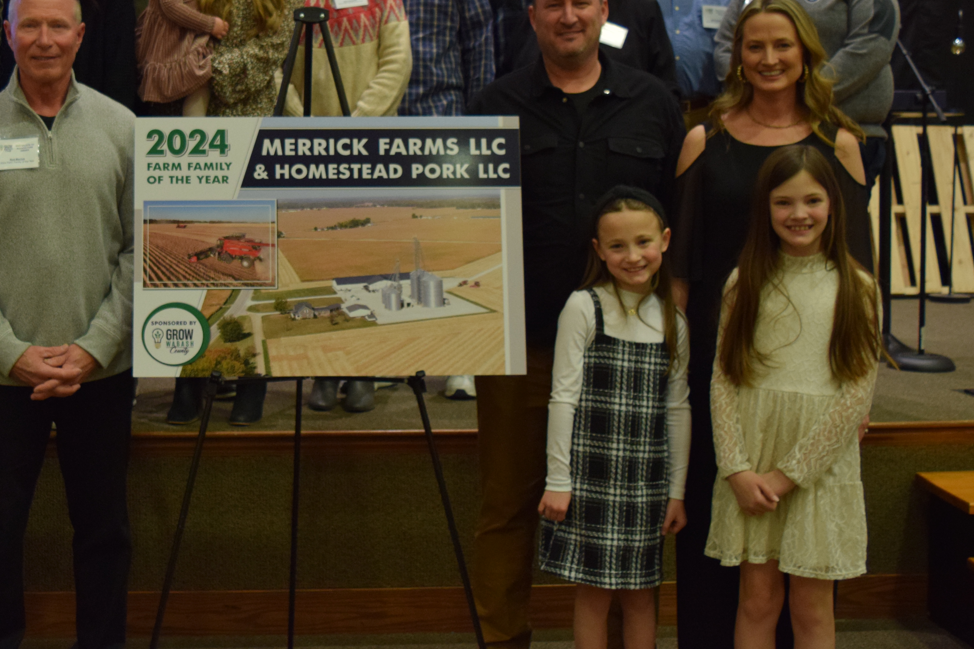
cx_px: 263
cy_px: 195
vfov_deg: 25.9
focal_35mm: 52
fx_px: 1402
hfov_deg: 37.5
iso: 1100
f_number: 3.8
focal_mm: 21
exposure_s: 1/60
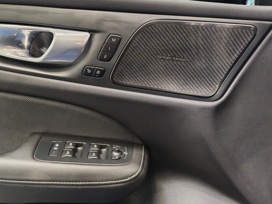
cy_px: 102
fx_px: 244
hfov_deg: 58.4
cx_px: 136
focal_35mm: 31
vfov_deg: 45.4
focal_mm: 6.12
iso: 1600
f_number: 1.9
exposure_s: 1/50
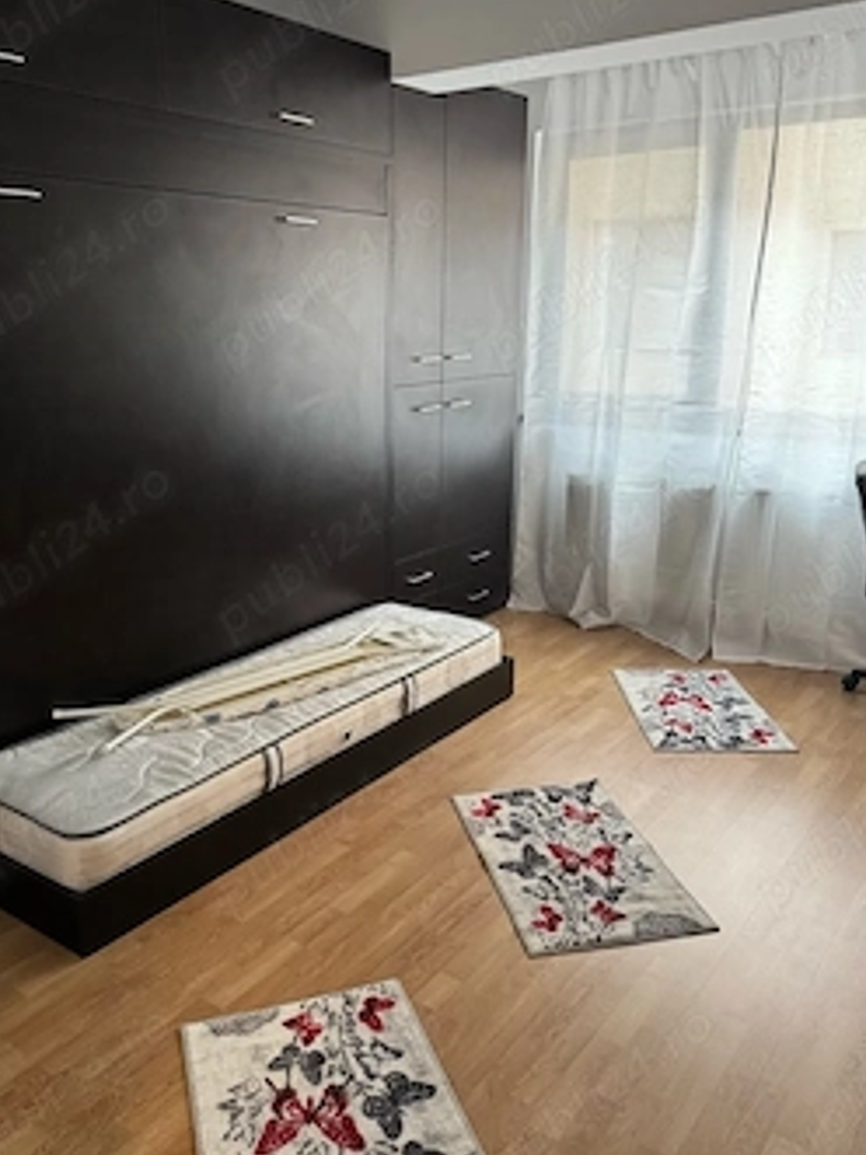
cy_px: 593
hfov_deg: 48.2
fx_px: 968
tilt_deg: -16.0
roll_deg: -0.3
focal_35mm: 29
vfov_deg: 61.7
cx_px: 398
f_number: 1.78
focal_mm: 6.76
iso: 320
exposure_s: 1/50
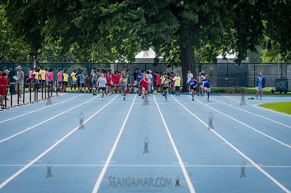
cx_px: 125
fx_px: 1609
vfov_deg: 6.9
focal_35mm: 199
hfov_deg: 10.3
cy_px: 124
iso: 100
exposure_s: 1/640
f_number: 5
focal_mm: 150
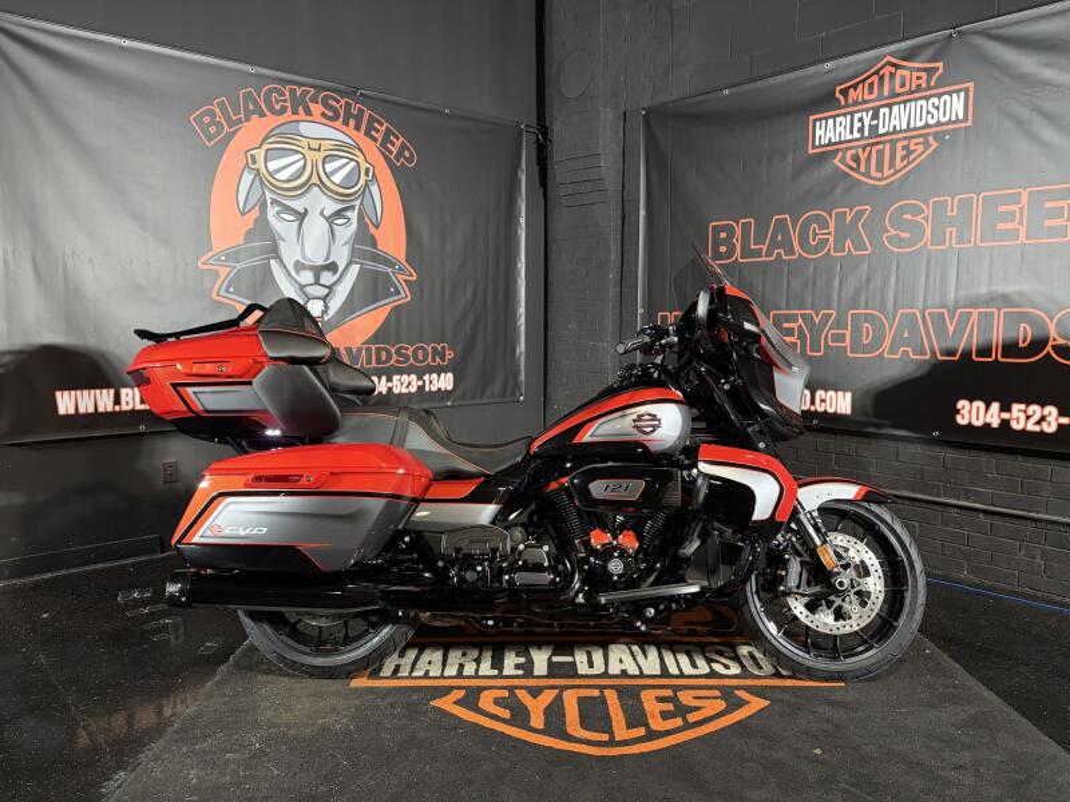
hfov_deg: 67.3
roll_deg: -0.7
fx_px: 804
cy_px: 401
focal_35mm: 26
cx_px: 535
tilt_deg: -5.2
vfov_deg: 53.1
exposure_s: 1/60
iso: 125
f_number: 1.6
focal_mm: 5.96
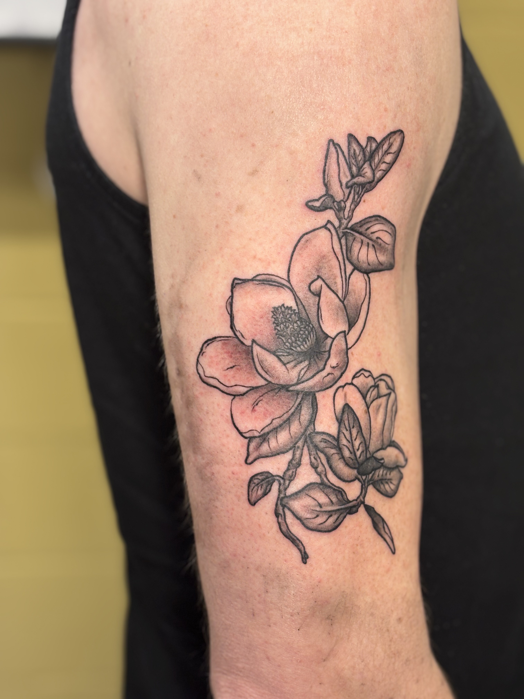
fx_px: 1050
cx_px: 262
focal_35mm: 52
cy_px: 350
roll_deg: -1.8
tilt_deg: -13.4
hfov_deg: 28.0
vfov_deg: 36.8
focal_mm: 5.96
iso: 80
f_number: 1.6
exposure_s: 1/60
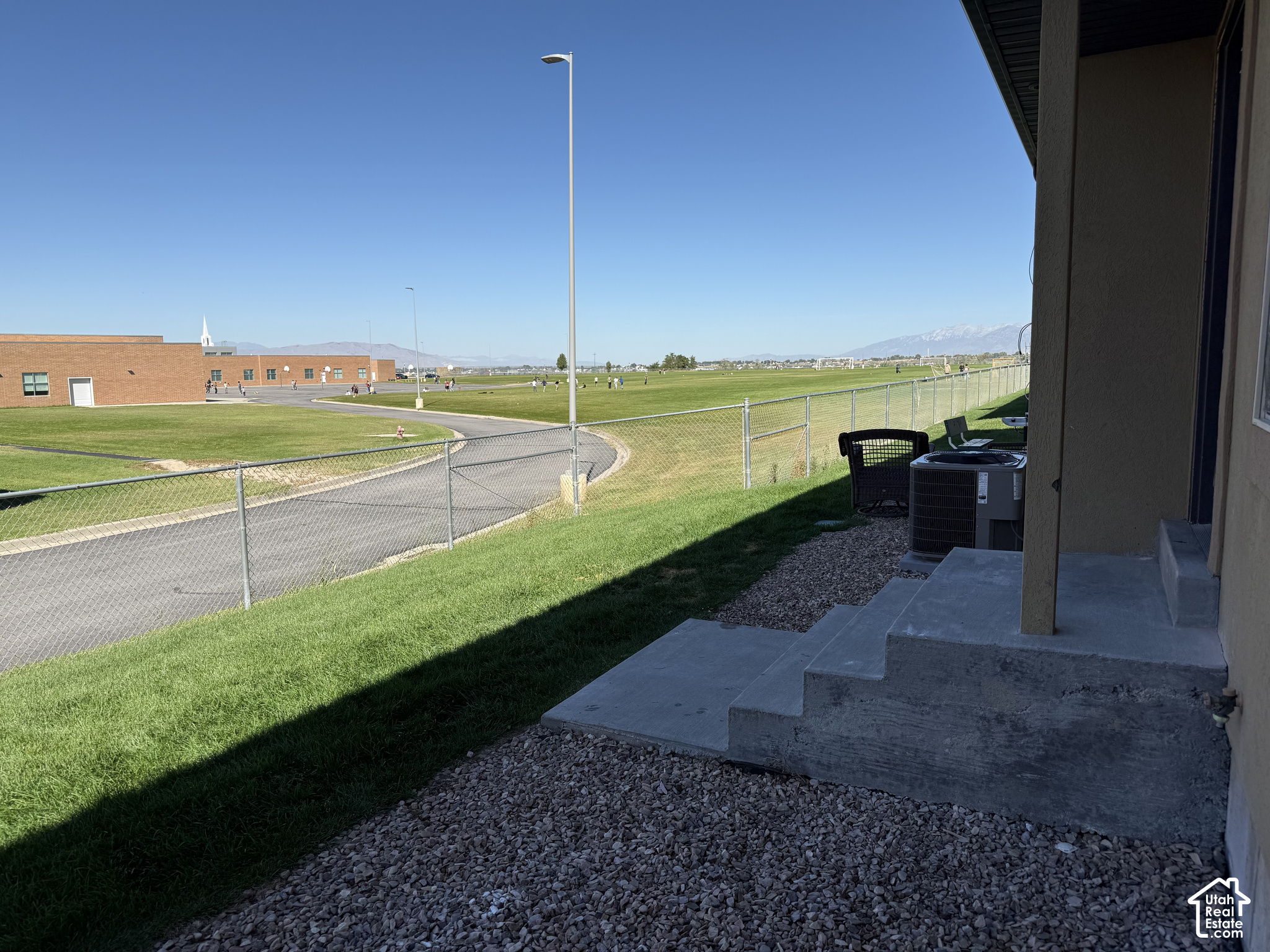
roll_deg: +0.7
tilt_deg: -7.8
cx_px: 635
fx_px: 881
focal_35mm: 24
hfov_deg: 71.6
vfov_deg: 56.8
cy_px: 476
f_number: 1.78
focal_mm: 6.76
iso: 80
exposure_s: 1/4975
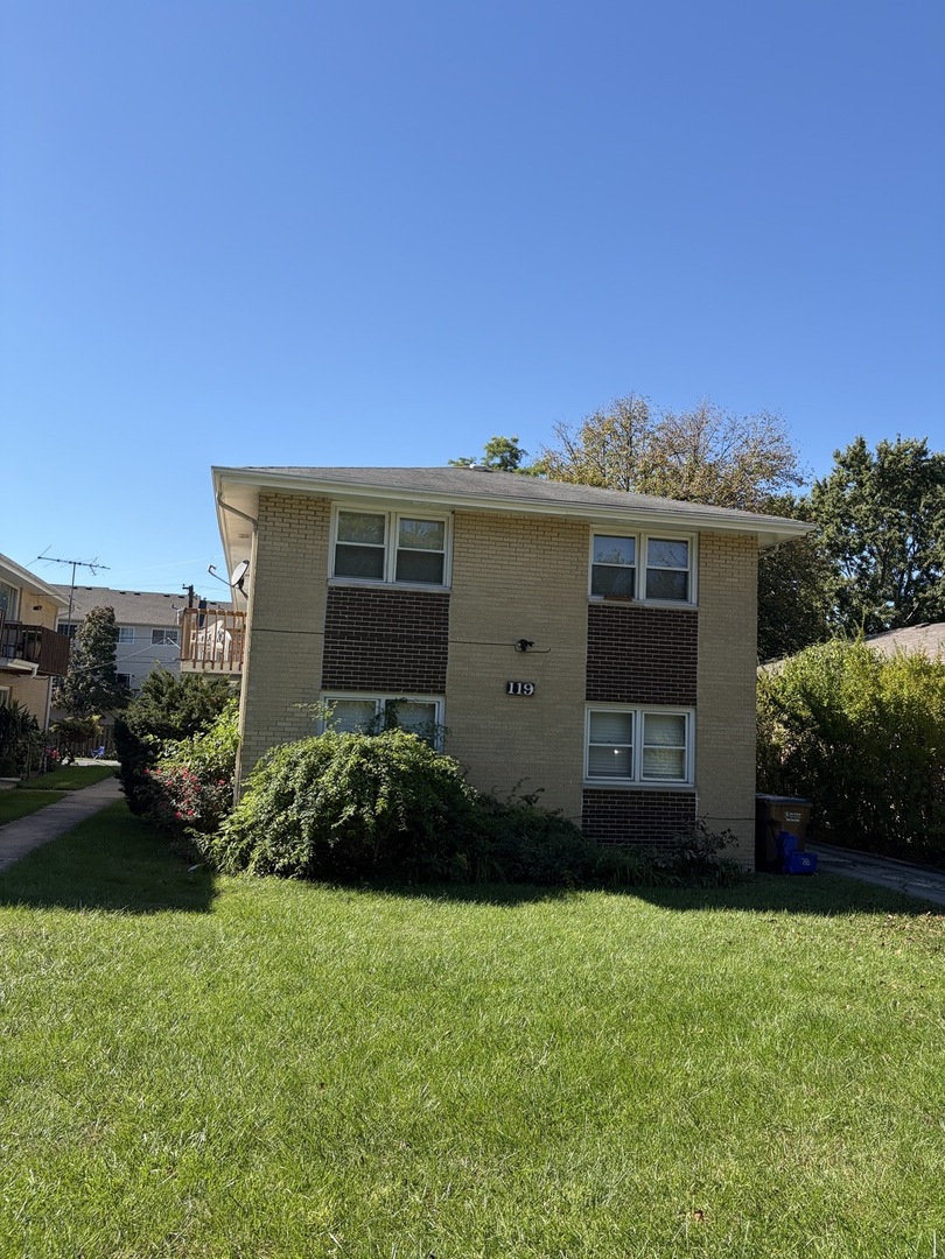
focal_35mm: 26
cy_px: 630
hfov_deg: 53.1
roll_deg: -2.4
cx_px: 472
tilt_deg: +7.6
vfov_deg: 67.3
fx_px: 946
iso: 50
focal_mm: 5.96
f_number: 1.6
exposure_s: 1/1953
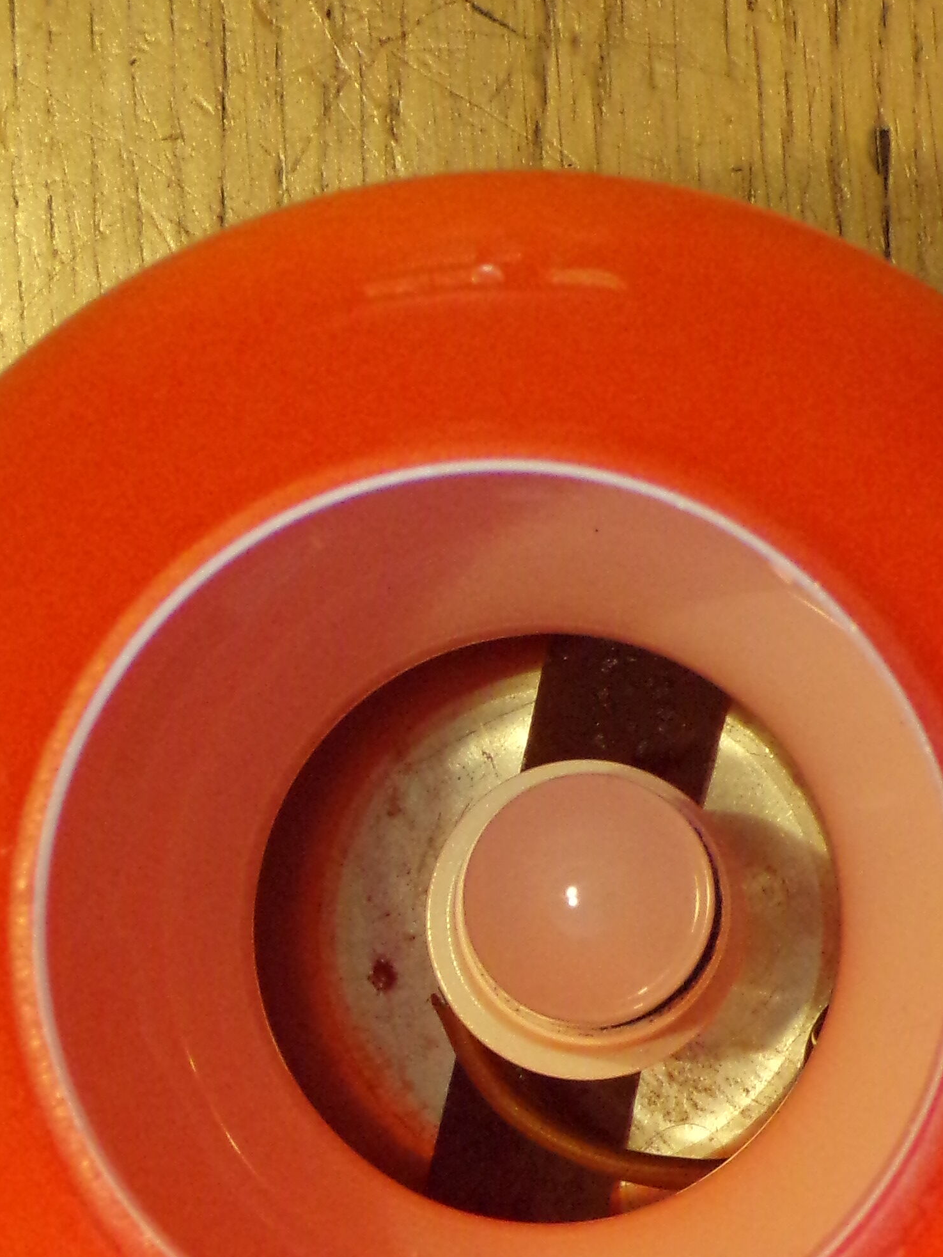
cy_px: 875
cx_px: 531
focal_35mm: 232
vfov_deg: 8.5
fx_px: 8425
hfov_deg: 6.4
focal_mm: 17.7
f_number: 4.2
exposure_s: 1/50
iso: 436
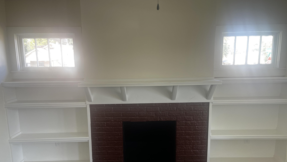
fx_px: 221
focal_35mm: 29
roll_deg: +0.6
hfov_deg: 66.1
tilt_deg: -12.3
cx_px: 143
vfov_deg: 39.8
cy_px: 106
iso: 80
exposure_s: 1/121
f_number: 1.5
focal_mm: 5.7
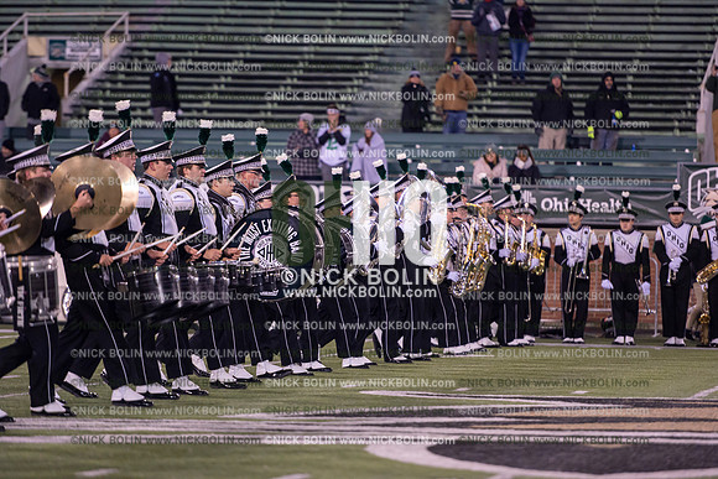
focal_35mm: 200
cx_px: 359
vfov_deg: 6.9
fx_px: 3990
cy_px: 240
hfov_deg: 10.3
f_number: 2.8
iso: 2500
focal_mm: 200
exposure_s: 1/1250
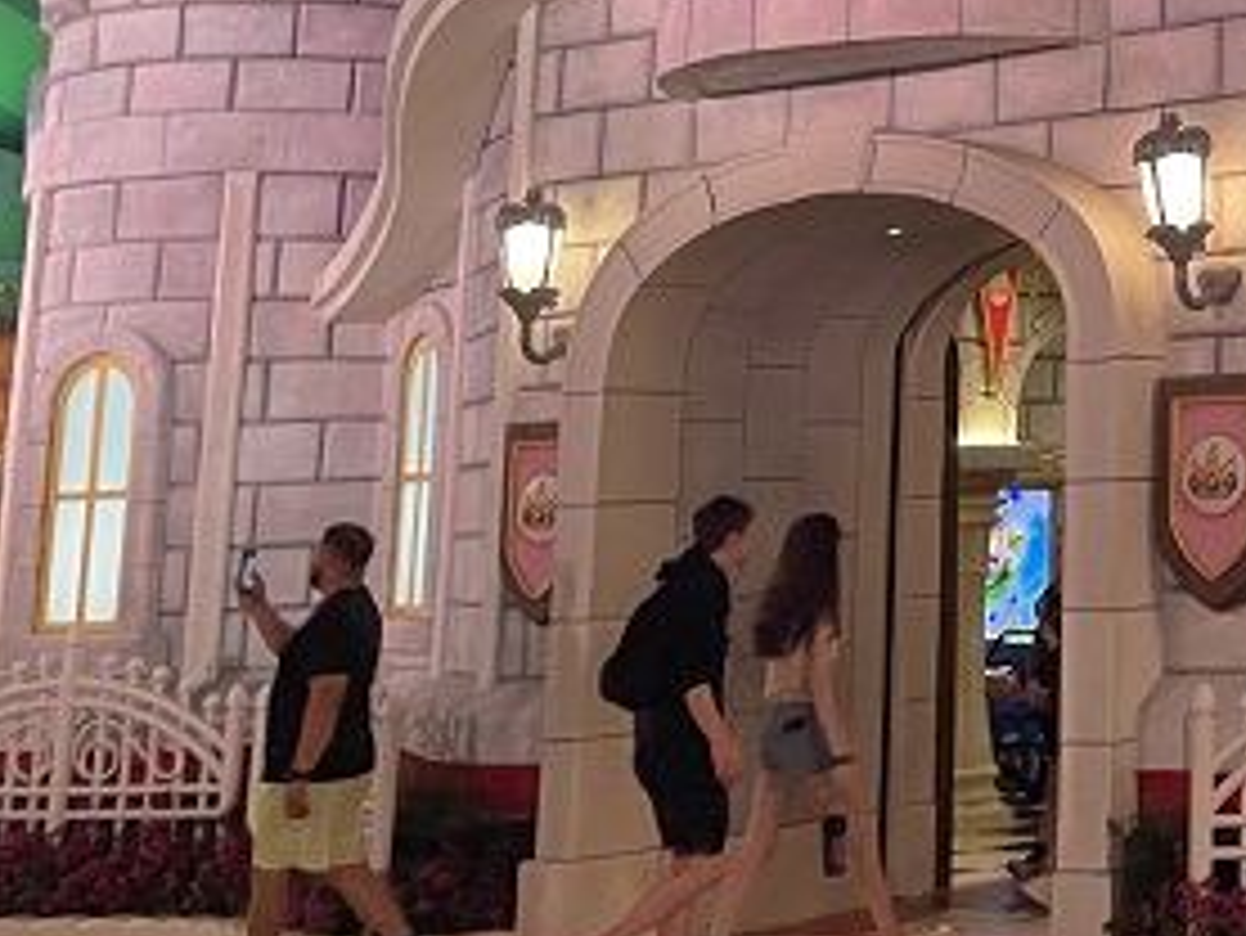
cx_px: 1606
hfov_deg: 23.1
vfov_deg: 18.8
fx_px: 2701
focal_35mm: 75
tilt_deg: +13.8
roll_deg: +1.5
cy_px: -112
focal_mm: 4.2
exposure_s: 1/60
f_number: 1.6
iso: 160
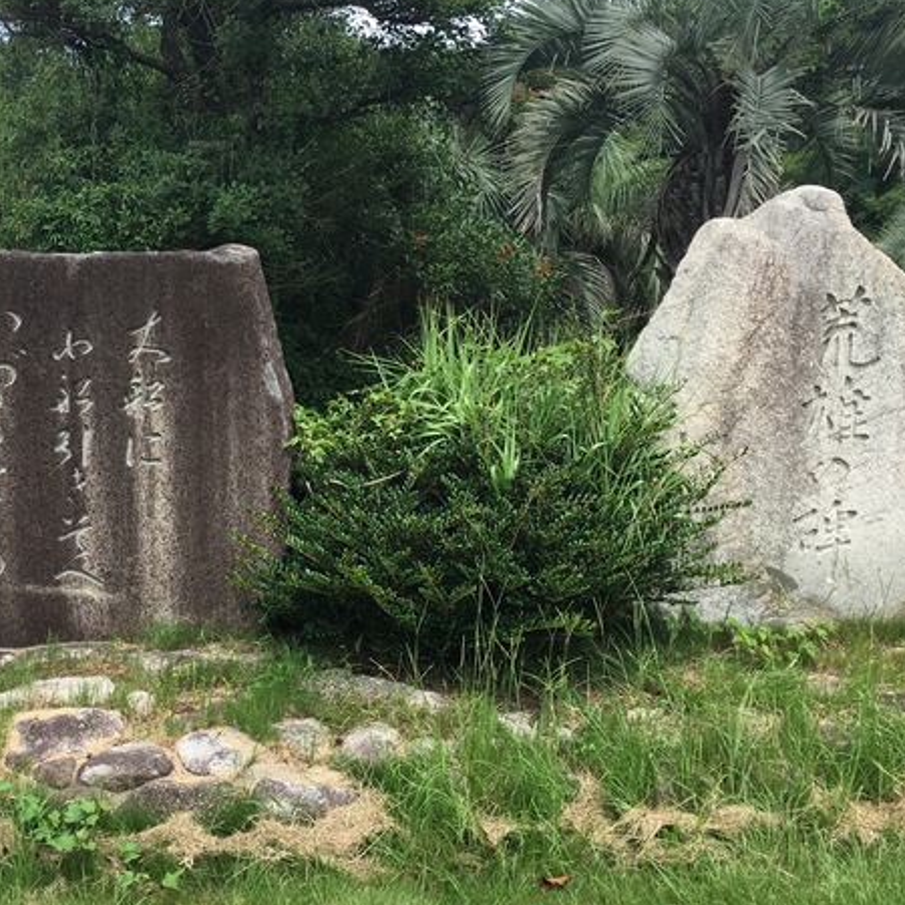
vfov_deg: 40.9
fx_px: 1213
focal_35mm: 41
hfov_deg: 40.5
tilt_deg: -6.9
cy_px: 452
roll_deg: -0.3
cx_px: 320
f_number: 2.2
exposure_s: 1/777
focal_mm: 4.15
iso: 25
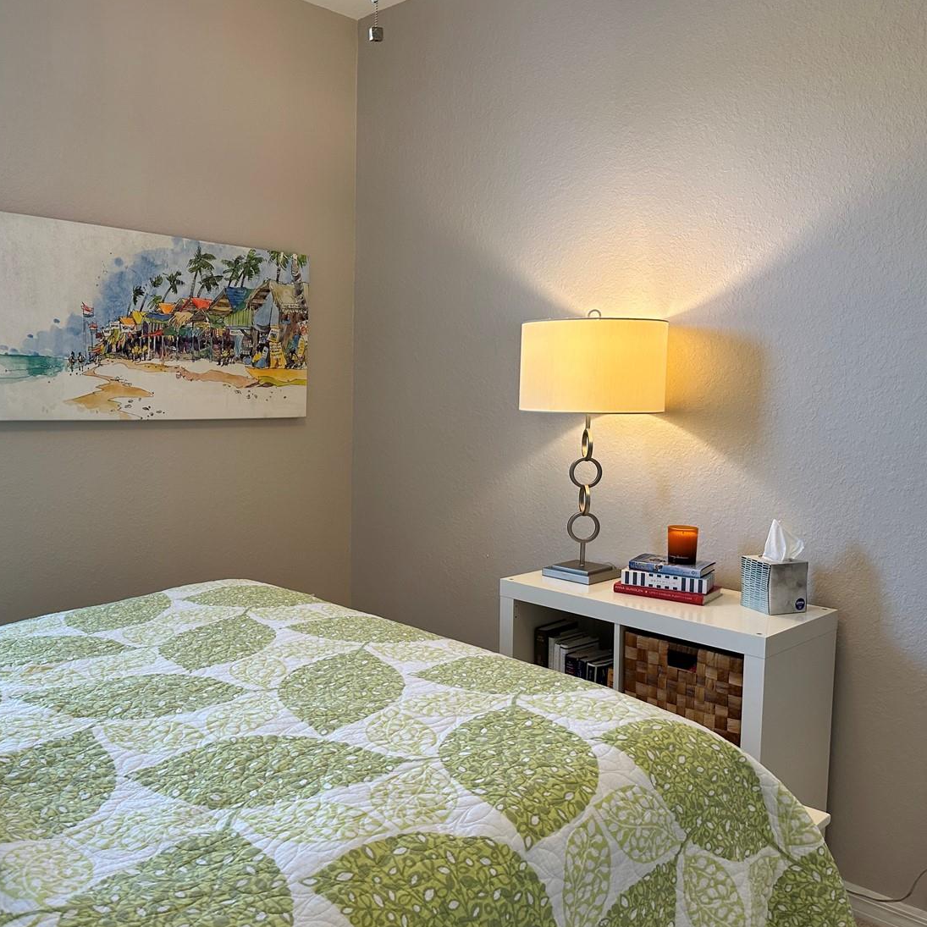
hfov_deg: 52.3
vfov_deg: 52.5
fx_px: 939
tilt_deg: -5.7
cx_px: 385
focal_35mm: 31
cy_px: 477
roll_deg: -1.1
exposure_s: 1/120
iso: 160
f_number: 1.78
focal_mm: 6.86
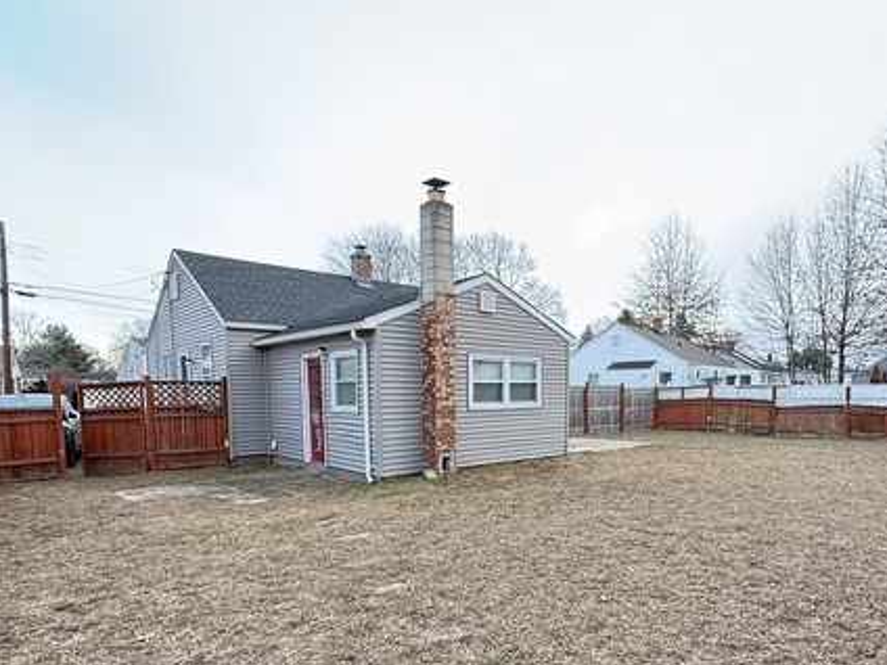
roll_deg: +0.5
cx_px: 511
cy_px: 437
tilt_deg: -4.1
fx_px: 564
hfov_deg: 75.9
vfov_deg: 59.8
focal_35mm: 22
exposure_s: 1/99
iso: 100
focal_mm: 2.22
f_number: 2.2
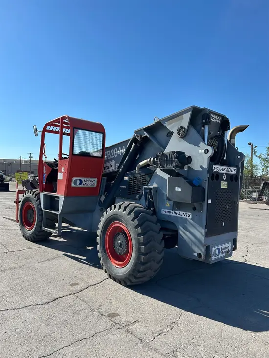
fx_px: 269
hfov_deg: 53.1
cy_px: 179
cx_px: 134
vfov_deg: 67.3
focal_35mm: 26
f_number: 1.5
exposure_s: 1/3460
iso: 50
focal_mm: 5.7
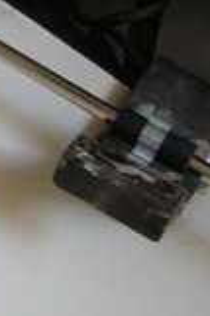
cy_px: 46
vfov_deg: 18.1
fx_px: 982
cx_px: -108
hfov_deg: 11.7
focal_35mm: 112
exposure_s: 1/56.4
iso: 320
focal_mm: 4.7
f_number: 2.8
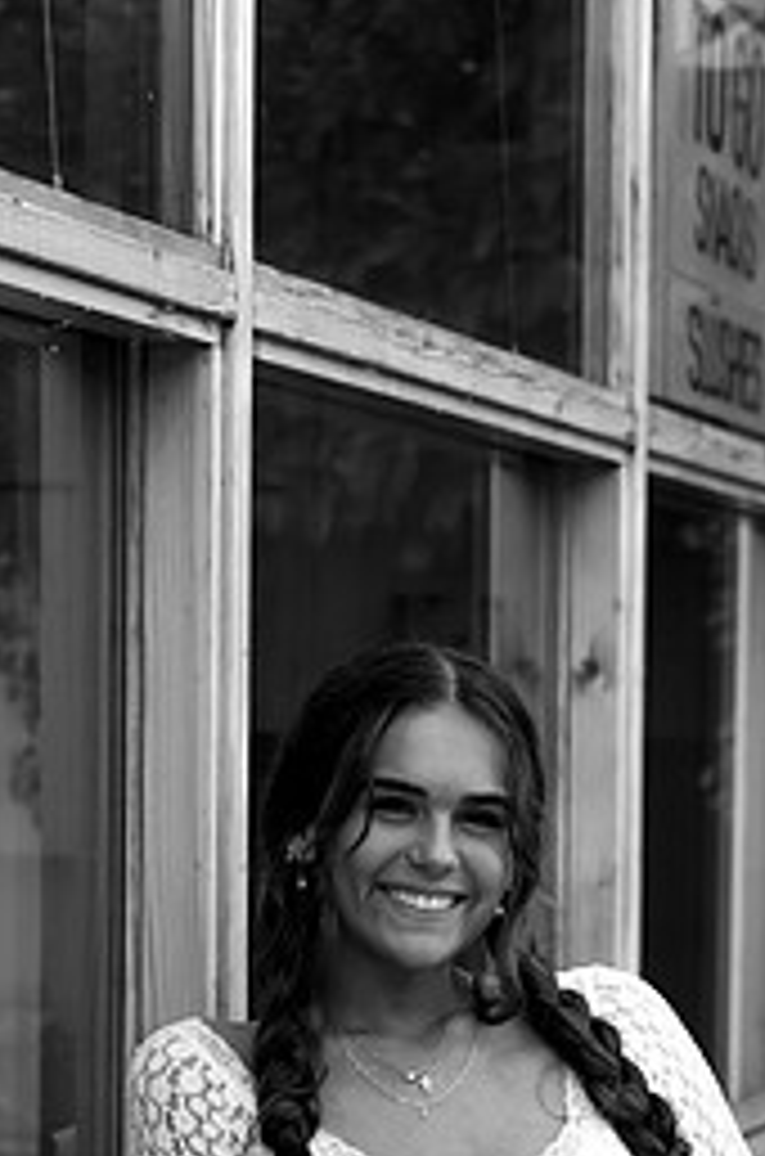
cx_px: 659
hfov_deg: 12.6
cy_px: 886
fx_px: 3429
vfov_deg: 19.0
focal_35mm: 107
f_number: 4
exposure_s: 1/800
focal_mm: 61
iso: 1600
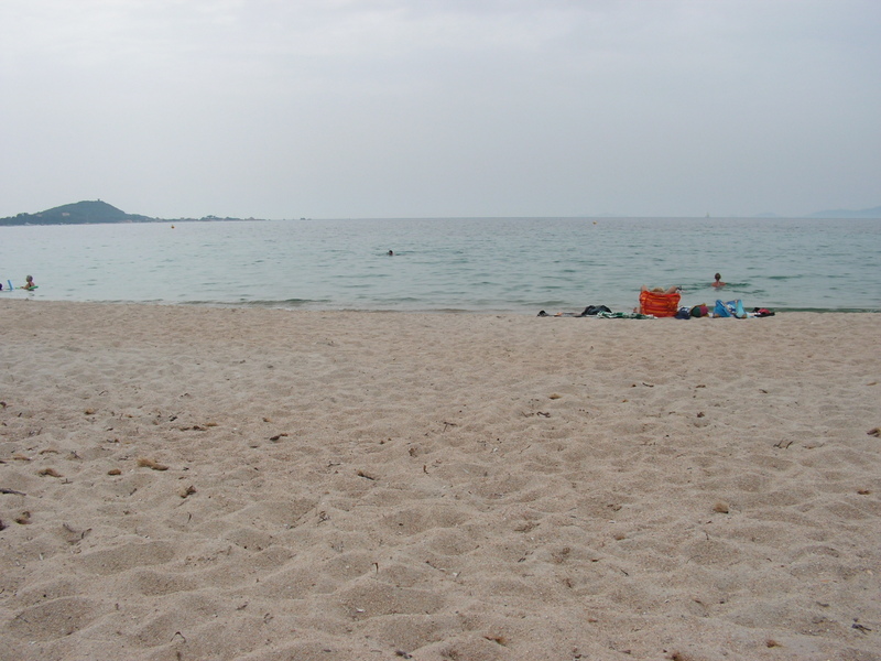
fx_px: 916
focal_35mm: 36
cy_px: 330
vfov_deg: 39.7
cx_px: 440
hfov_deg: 51.4
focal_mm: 6
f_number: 4.8
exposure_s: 1/400
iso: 50
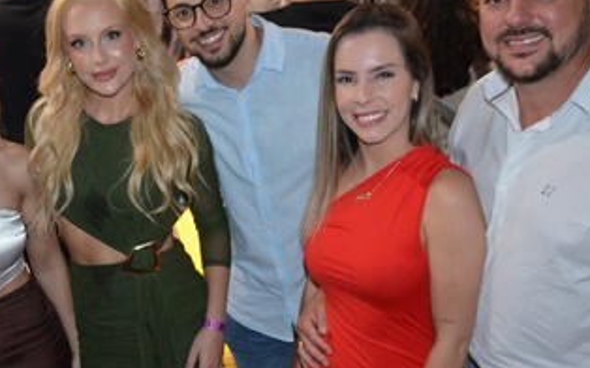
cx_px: 124
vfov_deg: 12.8
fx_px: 1639
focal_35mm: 102
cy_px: 294
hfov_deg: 20.2
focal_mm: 35
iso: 3200
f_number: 4.5
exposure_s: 1/60
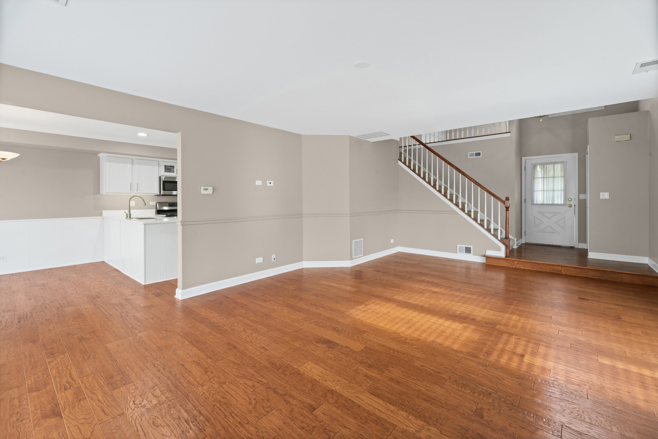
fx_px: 256
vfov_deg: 81.2
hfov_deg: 104.3
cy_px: 220
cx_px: 329
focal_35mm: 14
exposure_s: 1/8
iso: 1000
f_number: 9
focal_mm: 14
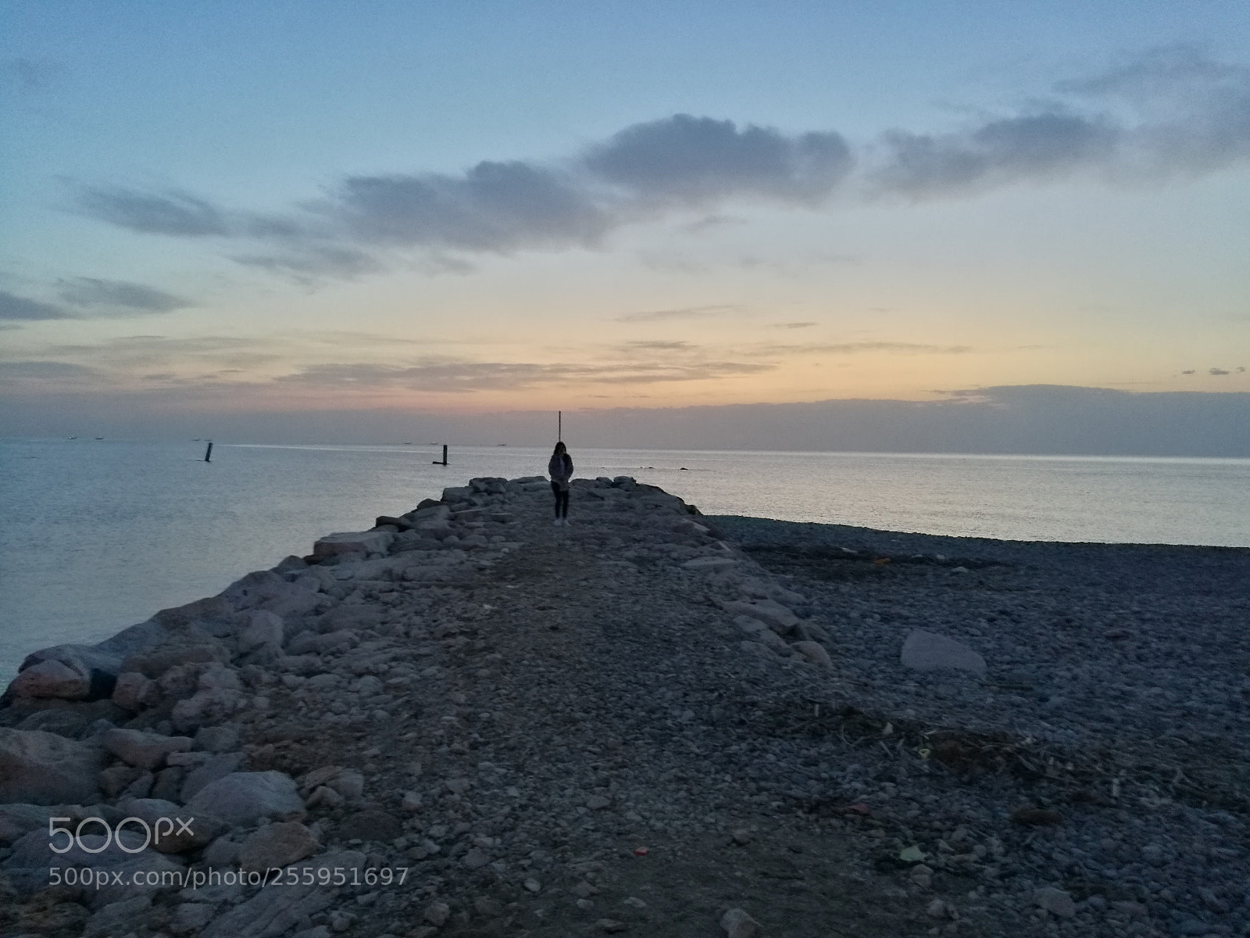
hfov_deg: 65.3
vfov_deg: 51.4
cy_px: 469
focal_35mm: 27
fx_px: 975
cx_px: 625
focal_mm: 4.5
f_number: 2.2
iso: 320
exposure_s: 1/33.3
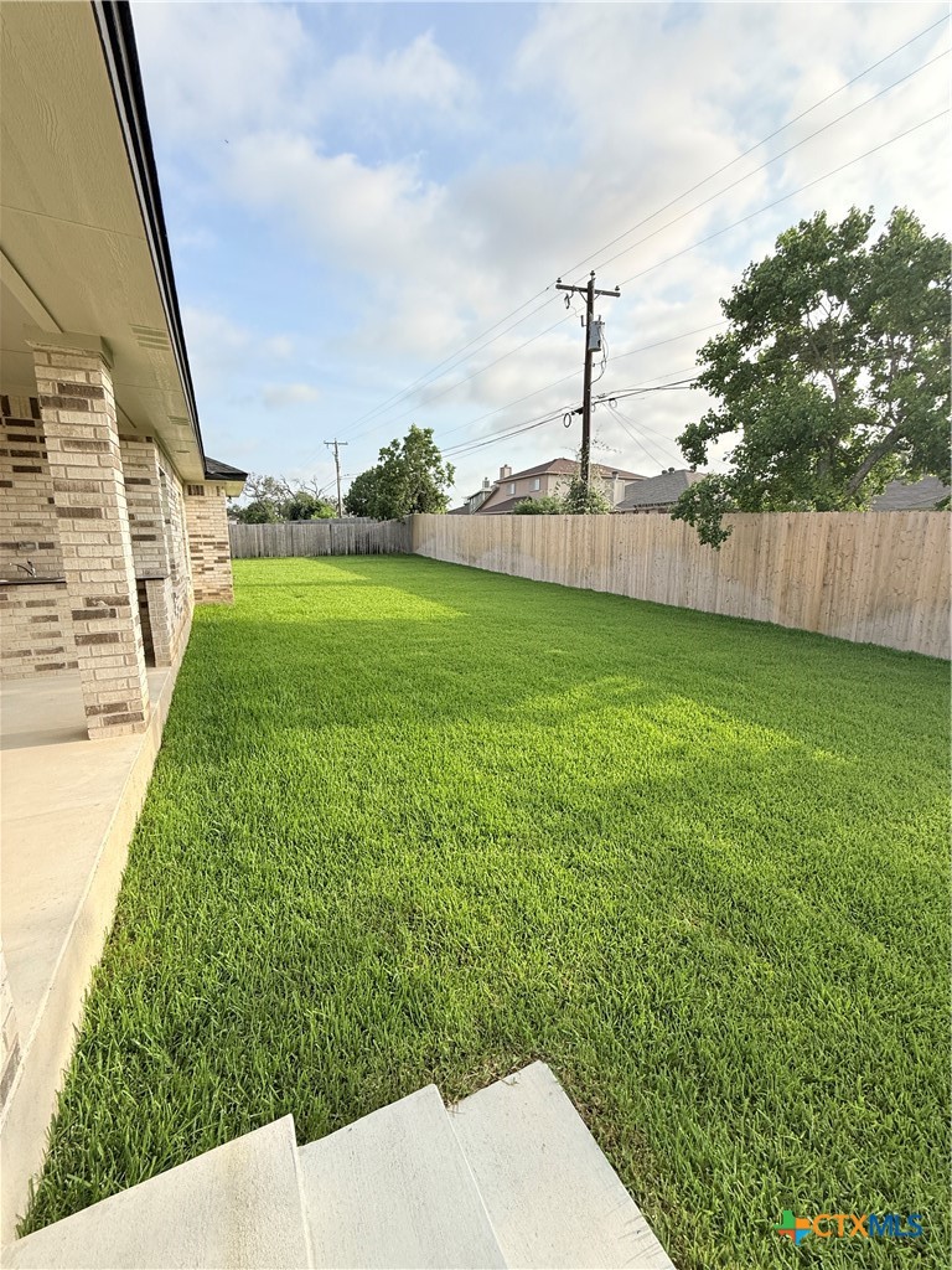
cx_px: 476
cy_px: 635
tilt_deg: -10.3
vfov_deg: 102.1
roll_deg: -1.0
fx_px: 513
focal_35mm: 14
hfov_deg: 85.7
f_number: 2.2
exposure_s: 1/1087
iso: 50
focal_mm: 2.22
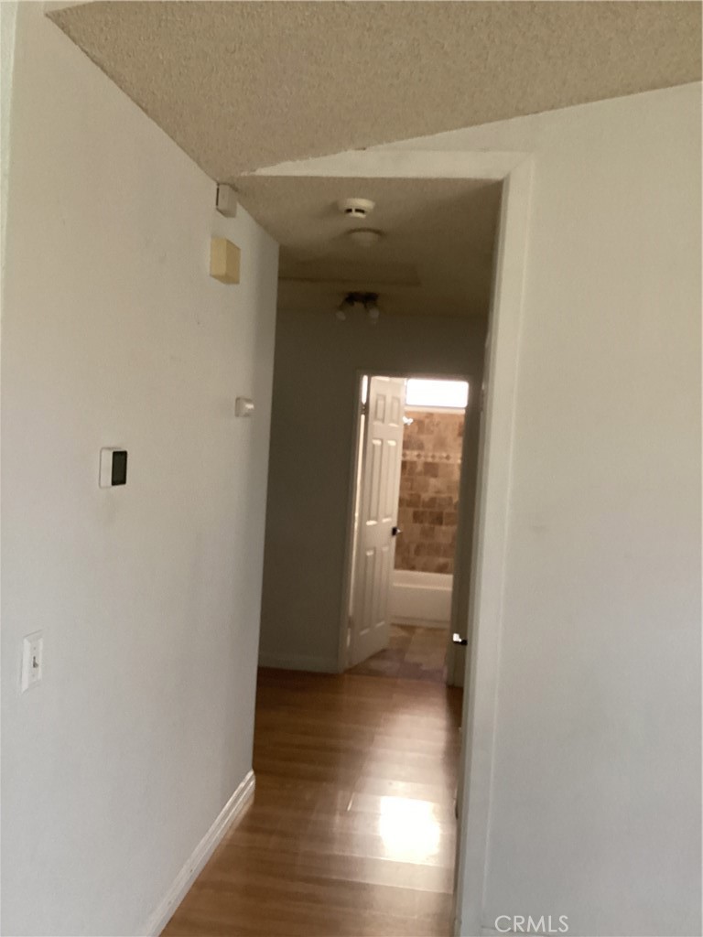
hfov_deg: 45.4
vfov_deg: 58.4
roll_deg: -4.3
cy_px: 468
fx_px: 839
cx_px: 352
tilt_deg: -3.3
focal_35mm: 31
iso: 400
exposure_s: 1/40
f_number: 2.4
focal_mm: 3.3
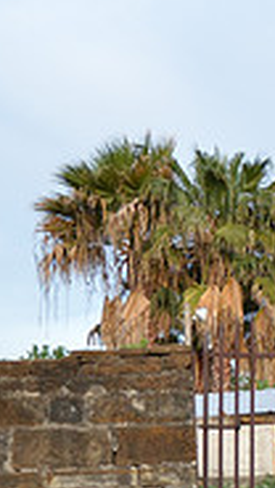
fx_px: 2036
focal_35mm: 157
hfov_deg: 7.7
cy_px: 401
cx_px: 336
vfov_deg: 13.6
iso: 400
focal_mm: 32
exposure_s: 1/80
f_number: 4.5
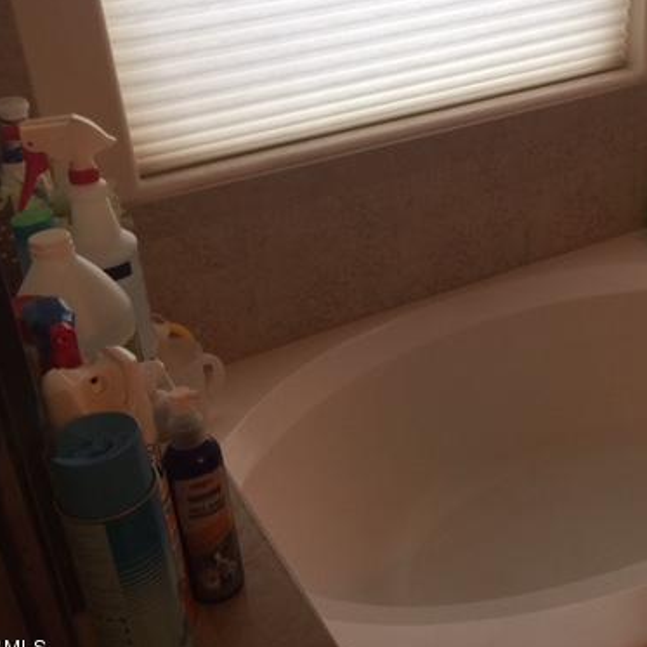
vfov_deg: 38.2
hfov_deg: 37.9
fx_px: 930
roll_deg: +4.0
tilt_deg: -26.1
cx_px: 439
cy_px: 265
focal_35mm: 44
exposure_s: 1/30
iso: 50
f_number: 2.2
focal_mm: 4.15
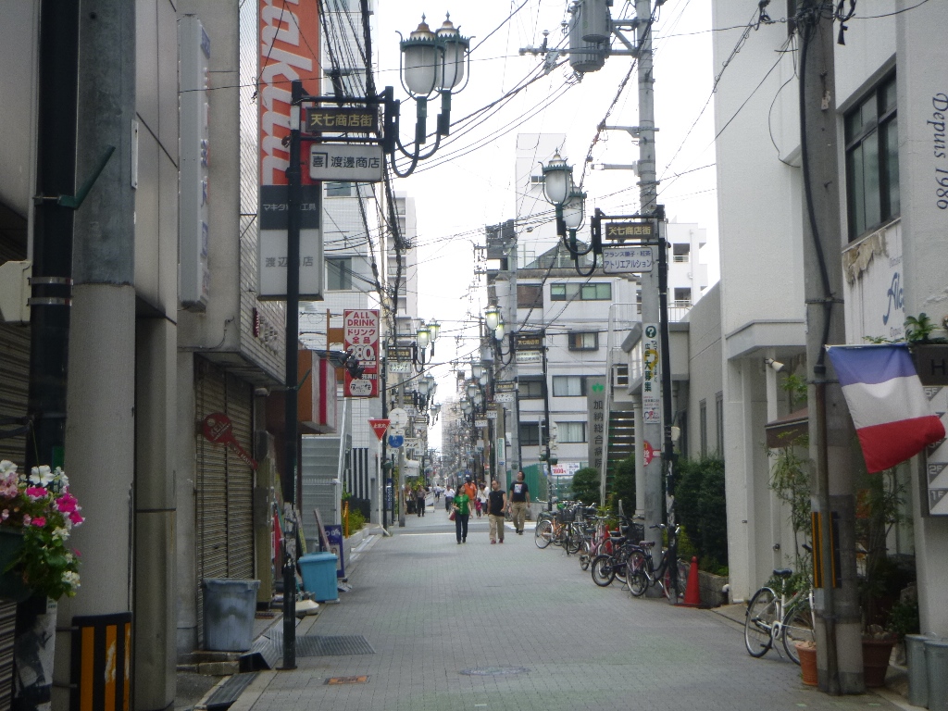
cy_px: 356
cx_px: 474
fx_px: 1698
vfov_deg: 23.7
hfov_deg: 31.2
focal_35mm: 62
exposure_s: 1/80
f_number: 5.3
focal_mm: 11.1
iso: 100
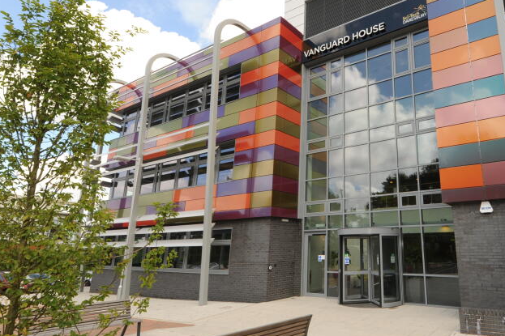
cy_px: 156
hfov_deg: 72.9
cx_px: 351
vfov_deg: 55.0
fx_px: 323
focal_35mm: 23
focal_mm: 14
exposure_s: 1/125
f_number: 14
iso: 400
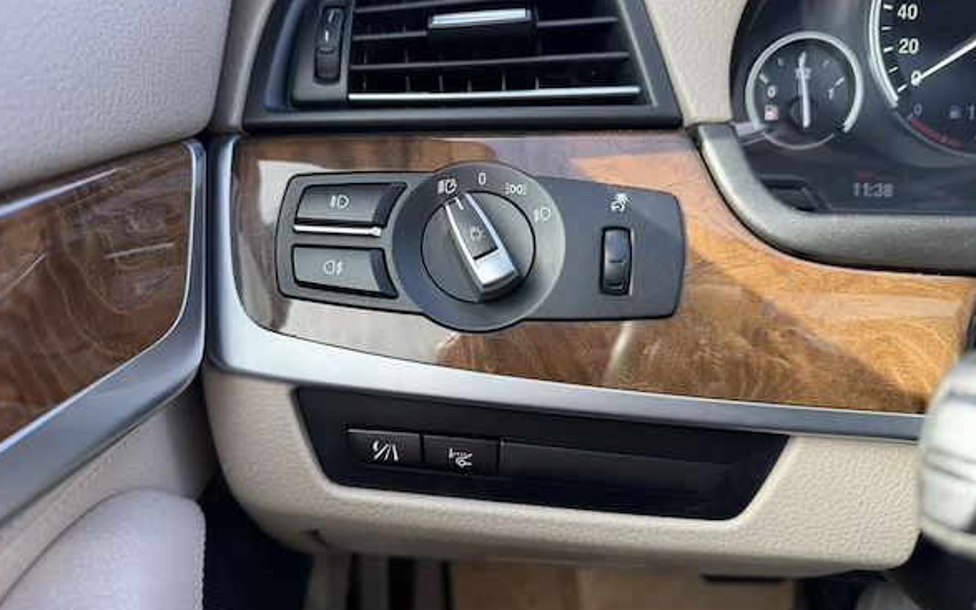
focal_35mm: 26
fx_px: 692
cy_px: 278
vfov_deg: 47.6
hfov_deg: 70.4
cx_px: 479
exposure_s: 1/170
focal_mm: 6.76
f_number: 1.78
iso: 100
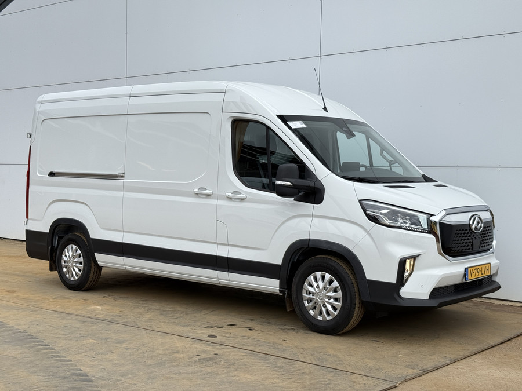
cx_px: 261
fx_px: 724
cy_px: 196
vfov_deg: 30.3
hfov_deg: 39.7
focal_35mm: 48
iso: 64
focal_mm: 6.76
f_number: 1.78
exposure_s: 1/1070
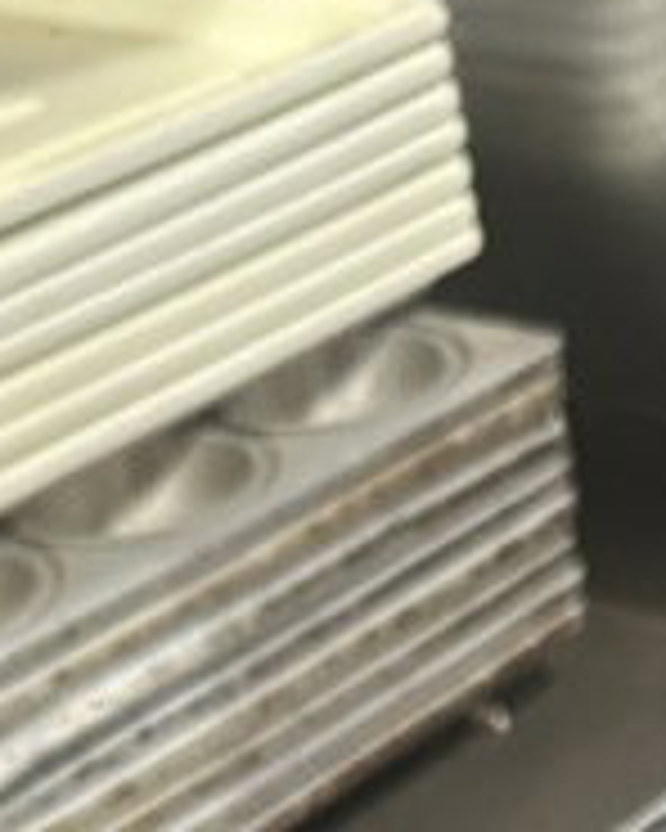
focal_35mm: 103
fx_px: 2538
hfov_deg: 14.6
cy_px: 1581
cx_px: 702
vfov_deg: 15.5
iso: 500
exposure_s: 1/60
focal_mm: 6.86
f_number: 1.78
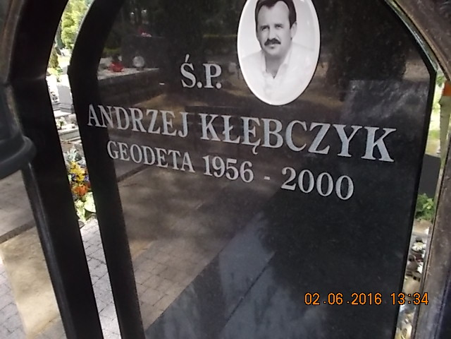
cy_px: 170
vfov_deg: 53.1
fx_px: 339
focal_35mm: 26
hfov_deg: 67.3
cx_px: 226
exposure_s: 1/250
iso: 250
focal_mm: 4.6
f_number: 3.2
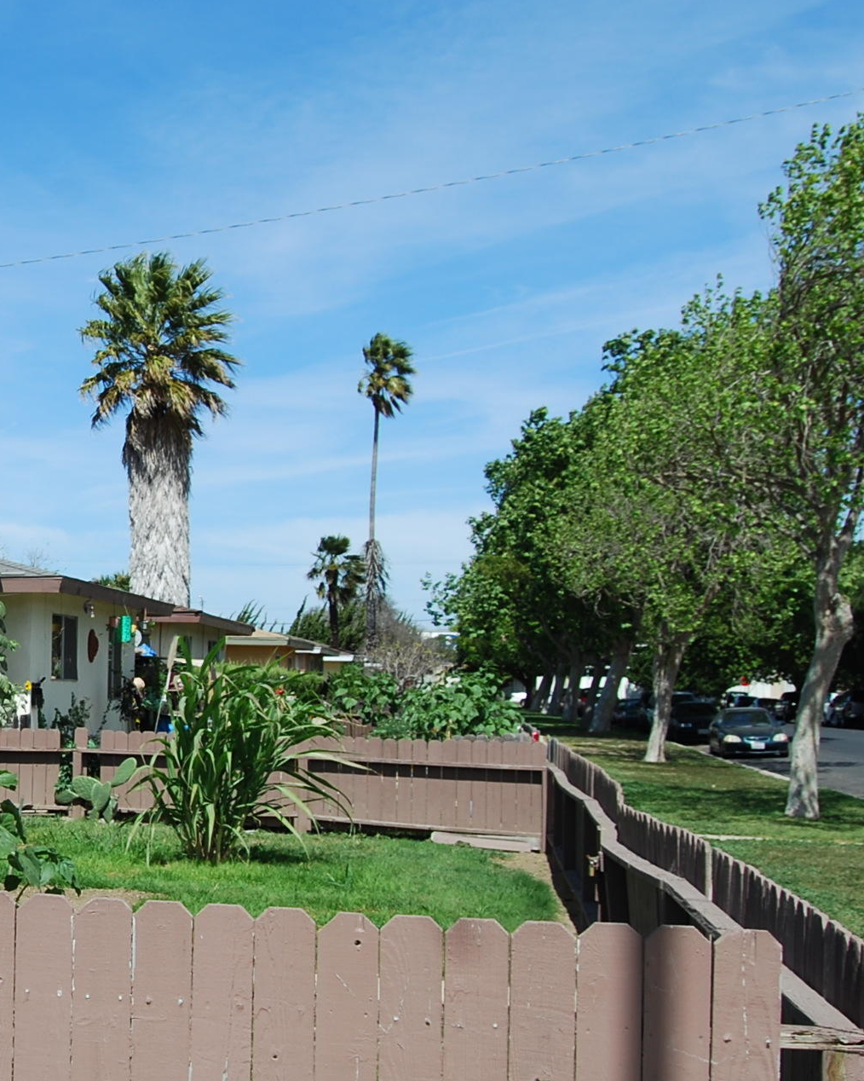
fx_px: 1854
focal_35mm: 58
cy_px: 608
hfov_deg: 23.8
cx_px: -181
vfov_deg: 32.4
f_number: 8
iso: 100
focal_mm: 18
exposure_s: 1/250
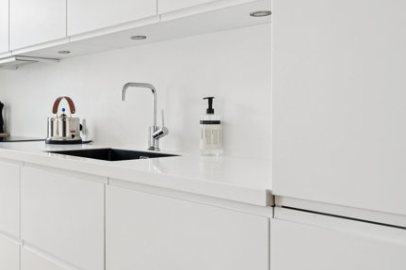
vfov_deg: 34.1
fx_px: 440
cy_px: 120
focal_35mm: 39
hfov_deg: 46.7
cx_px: 76
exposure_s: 1/40
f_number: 7.1
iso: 400
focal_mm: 21
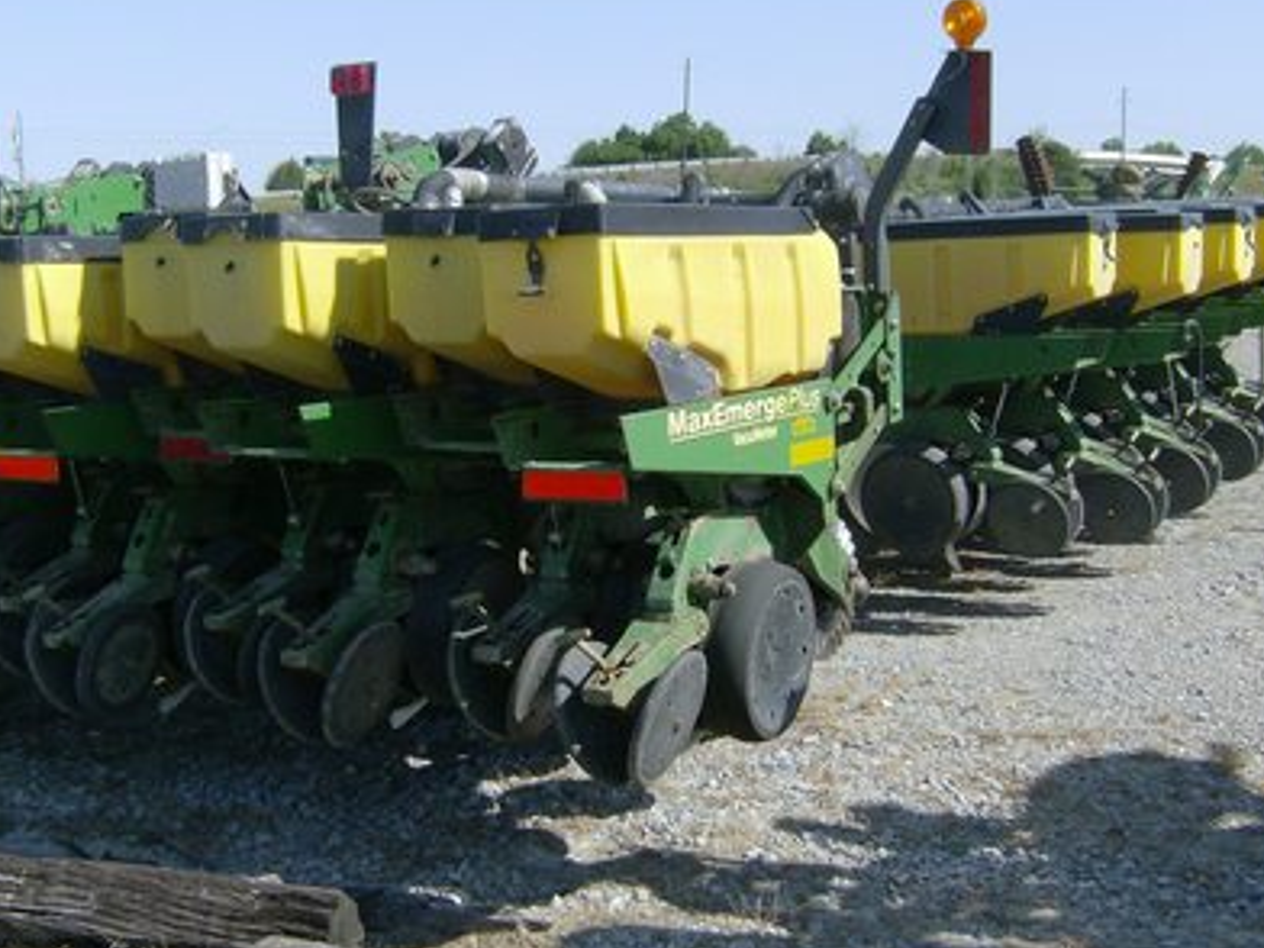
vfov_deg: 29.1
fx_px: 1826
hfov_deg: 38.2
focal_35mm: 50
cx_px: 642
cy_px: 458
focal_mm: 6
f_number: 4.7
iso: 100
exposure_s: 1/609
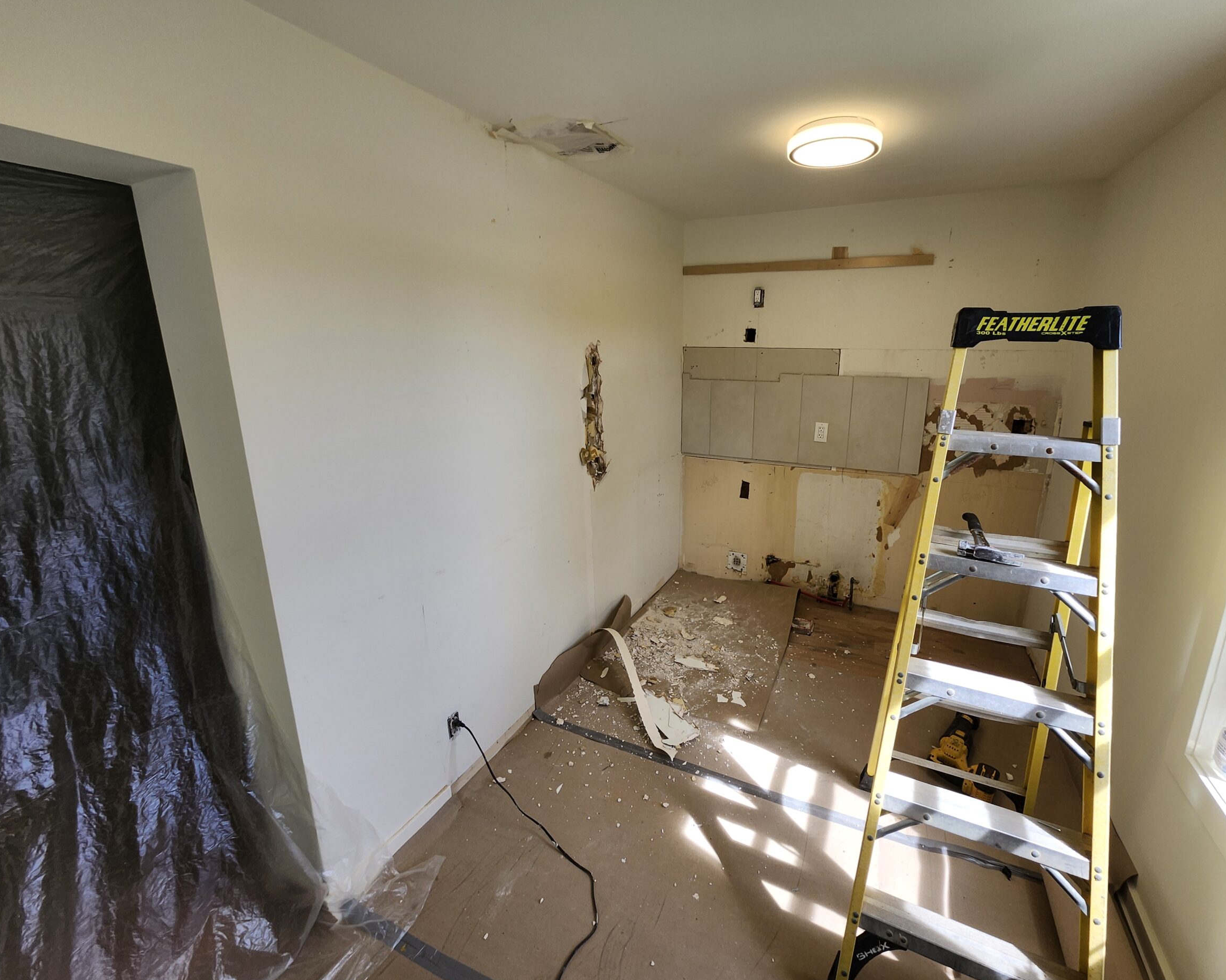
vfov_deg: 88.0
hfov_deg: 100.5
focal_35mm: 14
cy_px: 484
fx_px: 508
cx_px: 665
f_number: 2.2
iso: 40
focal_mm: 1.74
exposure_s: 1/146
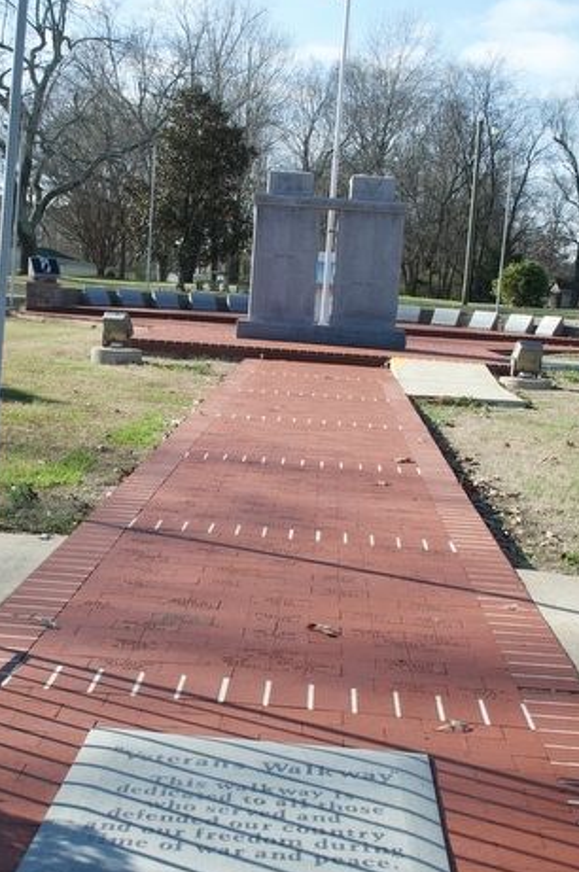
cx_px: 211
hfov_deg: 25.8
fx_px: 1258
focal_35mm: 52
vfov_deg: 38.2
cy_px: 461
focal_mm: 20
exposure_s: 1/250
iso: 200
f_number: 10
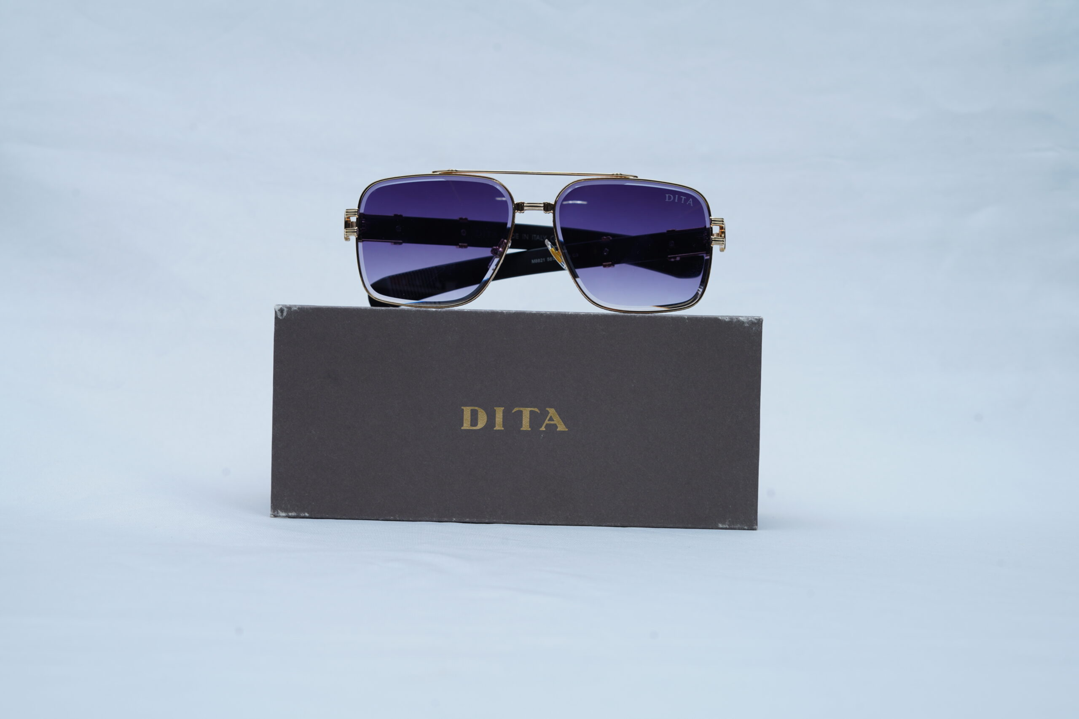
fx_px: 1499
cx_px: 540
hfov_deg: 39.6
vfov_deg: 27.0
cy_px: 360
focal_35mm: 50
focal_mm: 50
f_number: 9
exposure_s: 1/160
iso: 125
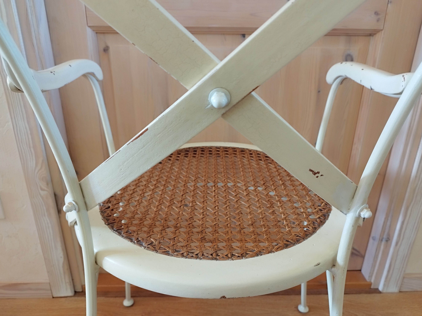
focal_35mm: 24
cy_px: 158
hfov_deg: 71.6
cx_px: 211
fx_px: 293
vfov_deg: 56.8
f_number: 1.89
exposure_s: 1/50
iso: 610
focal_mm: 5.89
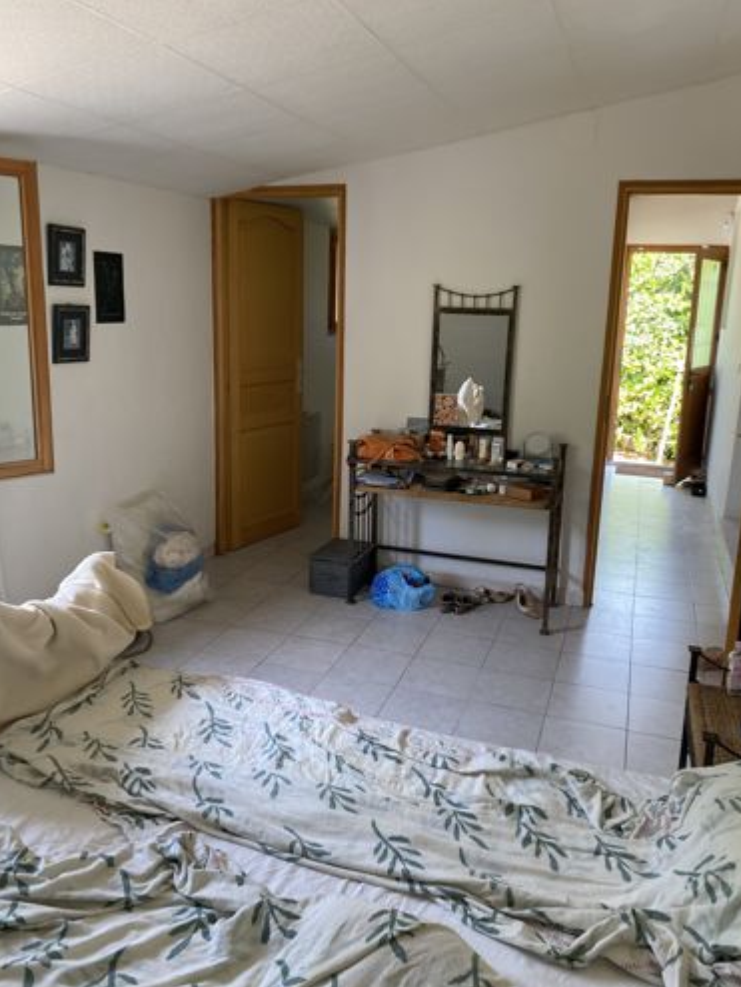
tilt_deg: -12.4
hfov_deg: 49.8
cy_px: 480
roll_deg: +0.2
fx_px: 798
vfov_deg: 63.4
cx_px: 378
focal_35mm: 28
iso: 100
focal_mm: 4.25
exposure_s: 1/121
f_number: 1.8
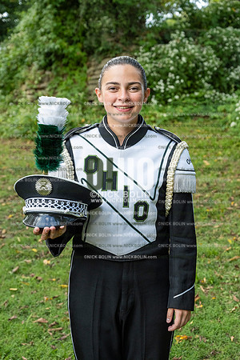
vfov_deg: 35.6
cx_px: 120
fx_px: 560
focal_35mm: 56
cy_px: 180
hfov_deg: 24.2
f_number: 5.6
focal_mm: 56
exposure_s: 1/640
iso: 1000
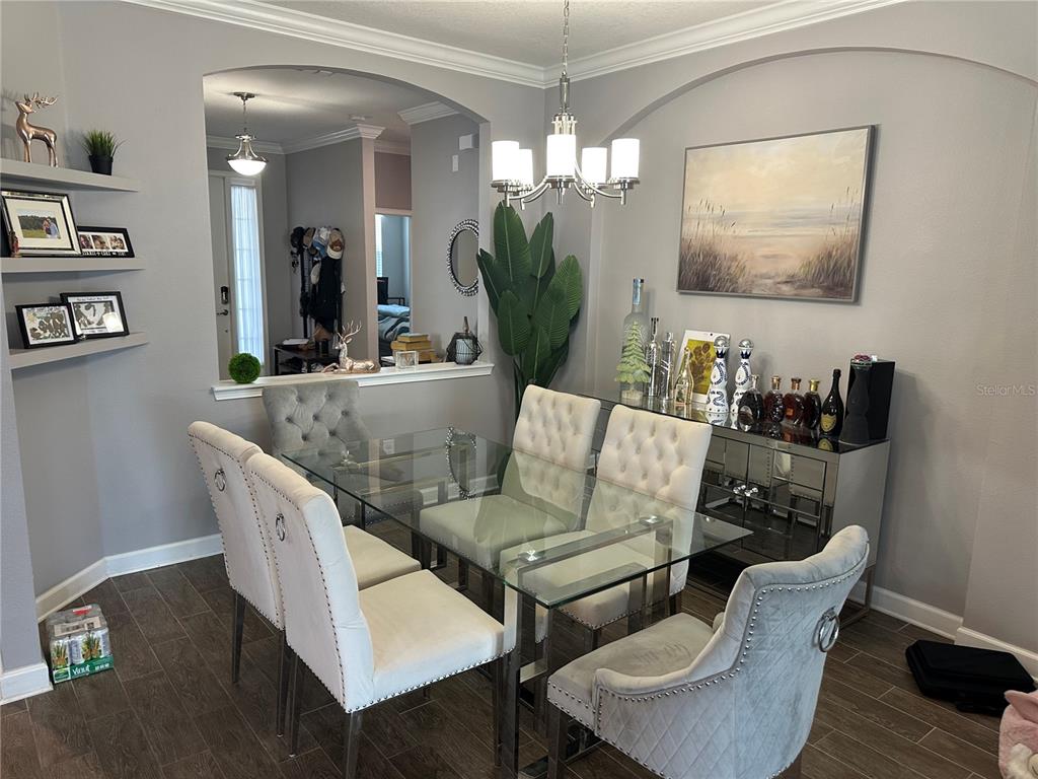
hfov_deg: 71.6
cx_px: 519
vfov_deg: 56.8
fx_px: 720
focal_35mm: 24
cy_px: 390
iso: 160
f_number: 1.78
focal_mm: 6.86
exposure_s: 1/60
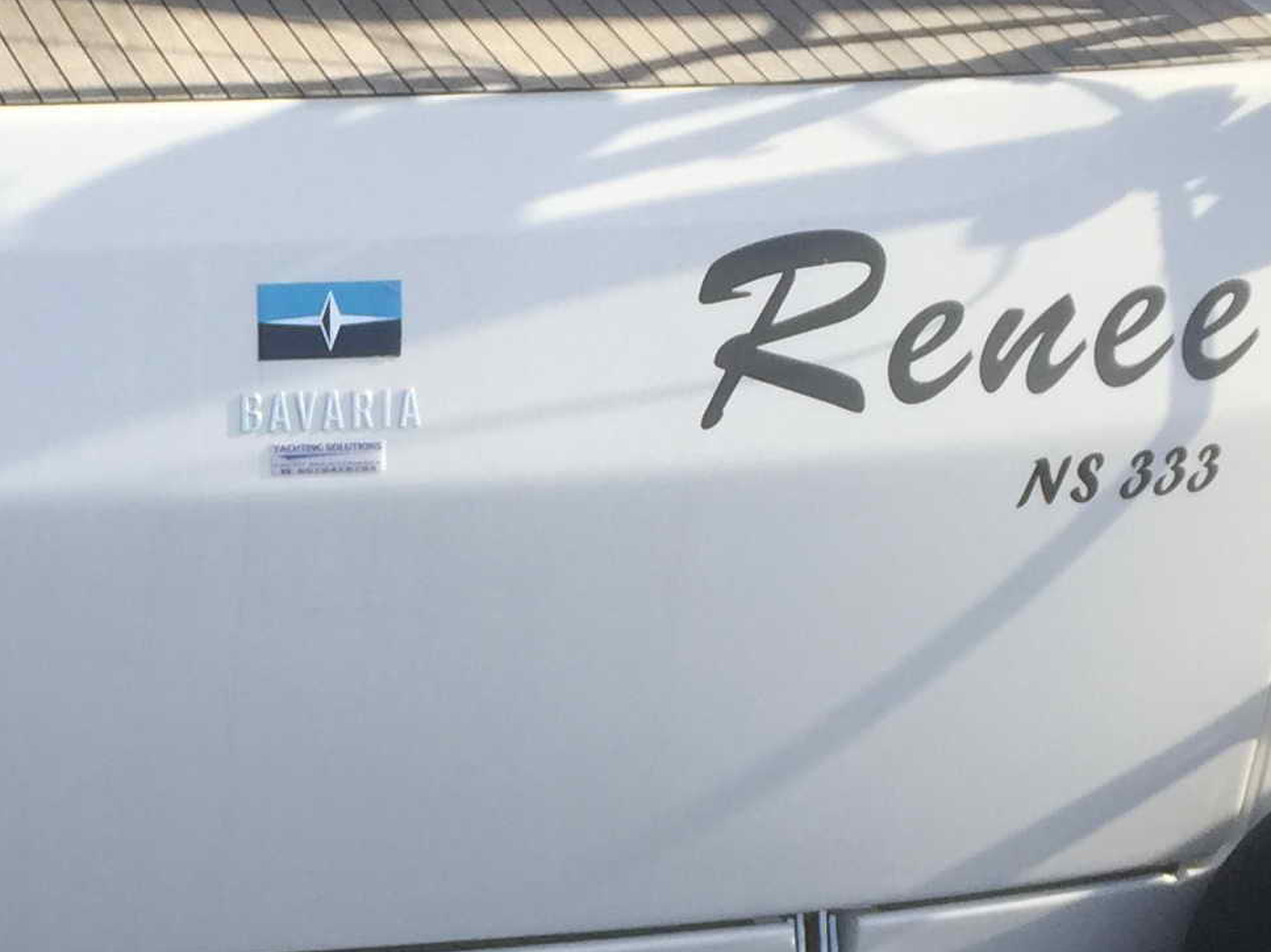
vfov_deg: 14.9
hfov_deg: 18.9
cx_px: -255
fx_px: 3597
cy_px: 860
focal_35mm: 98
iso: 32
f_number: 2.2
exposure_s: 1/1163
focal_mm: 4.15
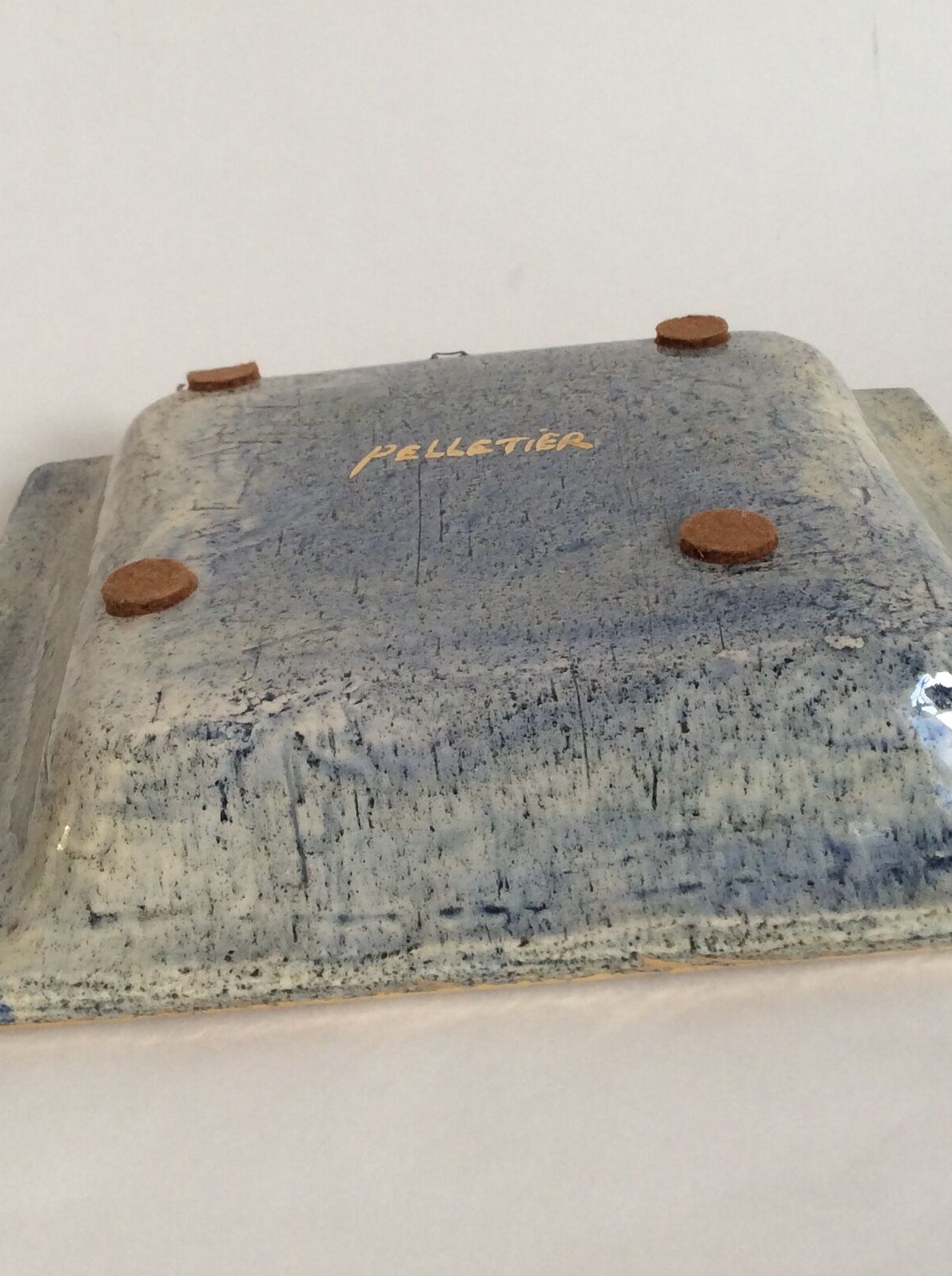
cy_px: 534
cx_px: 476
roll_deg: +3.6
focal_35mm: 52
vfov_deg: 36.8
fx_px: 1912
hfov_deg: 28.0
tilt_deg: -27.3
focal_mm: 3.3
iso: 40
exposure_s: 1/25
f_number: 2.4
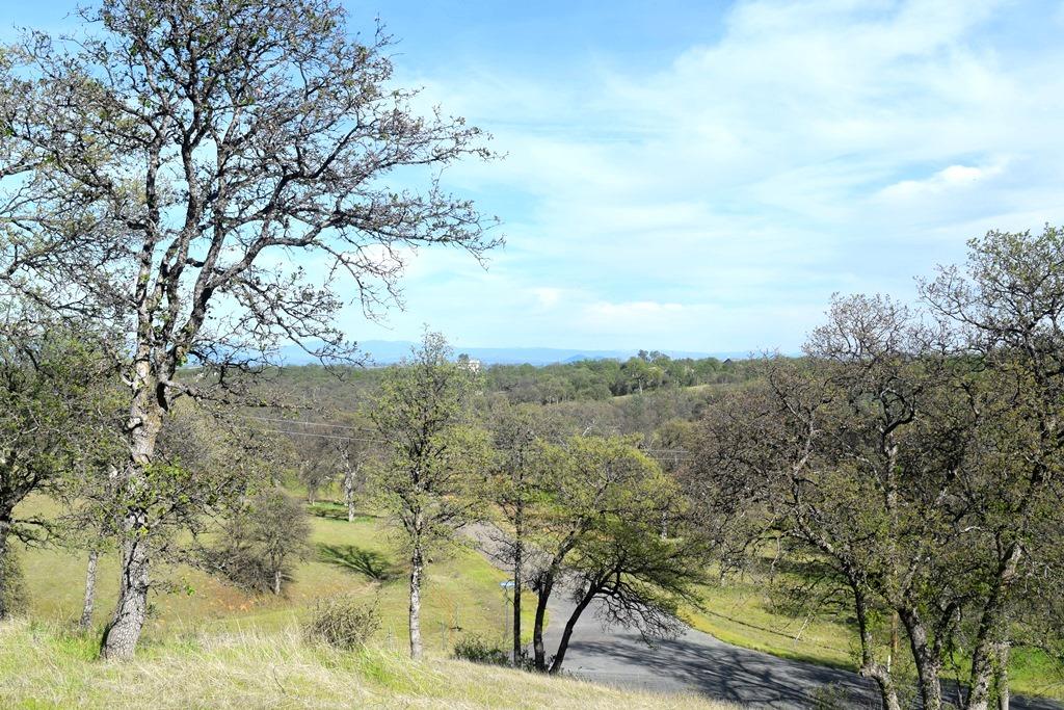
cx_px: 532
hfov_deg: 47.9
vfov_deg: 33.0
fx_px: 1197
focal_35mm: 40
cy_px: 355
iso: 200
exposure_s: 1/400
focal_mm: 27
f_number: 10
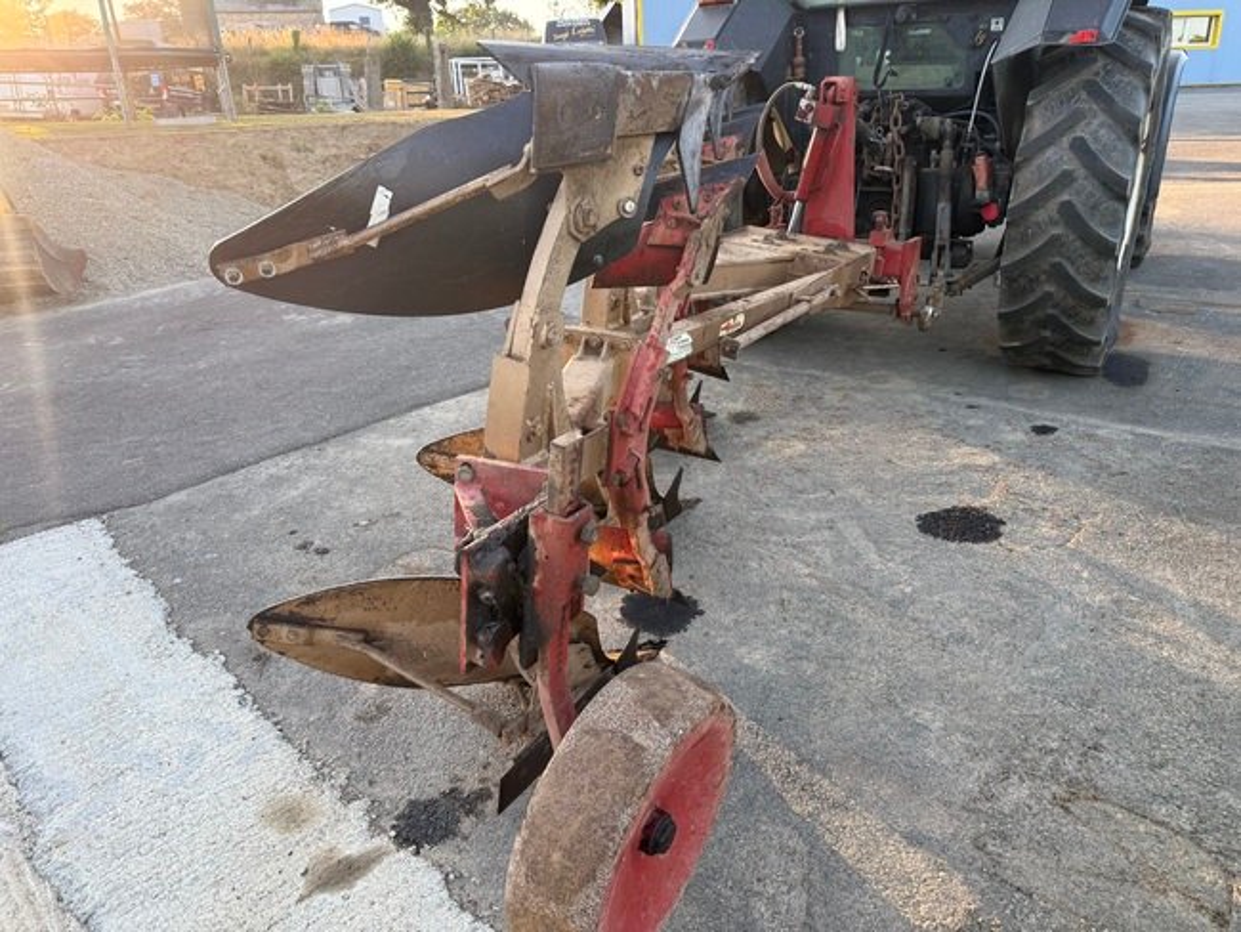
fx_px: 861
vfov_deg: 56.8
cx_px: 620
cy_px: 466
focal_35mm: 24
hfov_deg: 71.6
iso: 64
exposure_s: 1/293
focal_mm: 6.76
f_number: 1.78
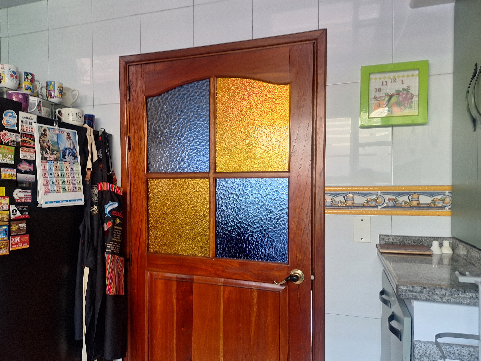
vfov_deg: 53.0
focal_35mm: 26
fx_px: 361
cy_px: 195
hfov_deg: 67.1
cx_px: 211
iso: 125
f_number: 1.8
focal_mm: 5.54
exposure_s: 1/40
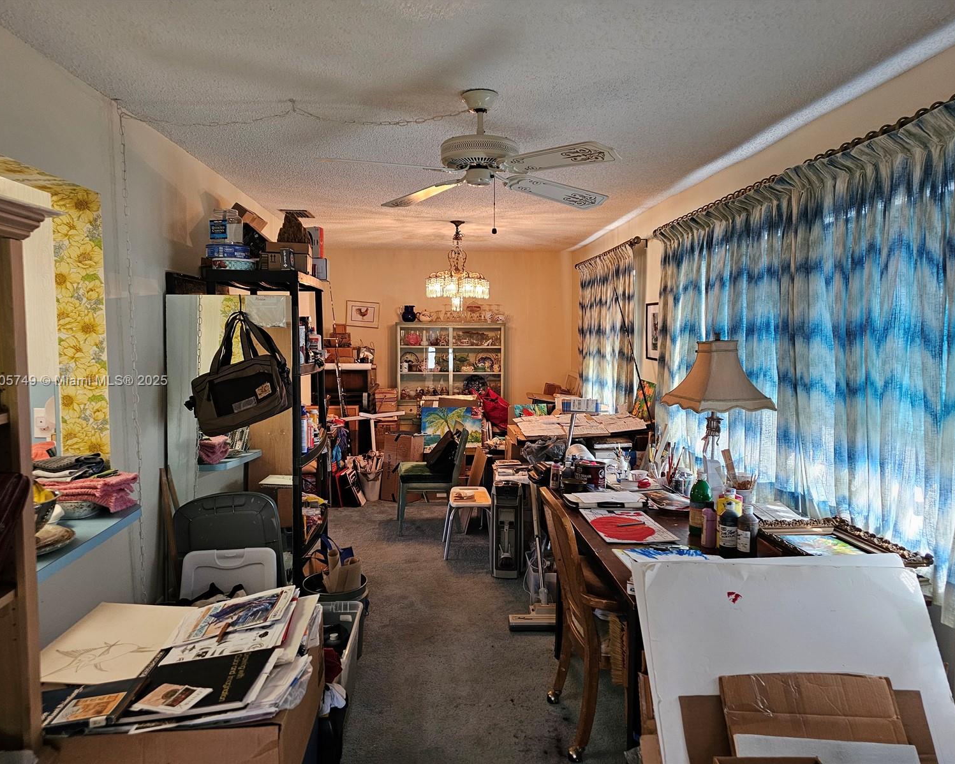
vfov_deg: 58.8
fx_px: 678
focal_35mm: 24
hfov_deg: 70.3
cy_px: 382
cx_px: 474
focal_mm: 6.3
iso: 320
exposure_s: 1/120
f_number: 1.7
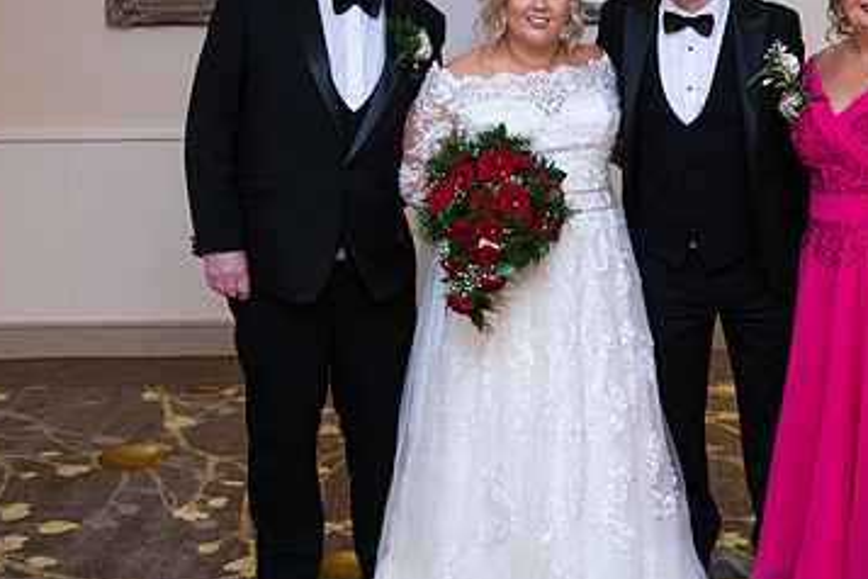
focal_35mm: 54
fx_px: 1302
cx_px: 621
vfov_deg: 24.9
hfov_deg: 36.2
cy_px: 184
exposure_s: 1/160
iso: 1000
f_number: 3.5
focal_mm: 29
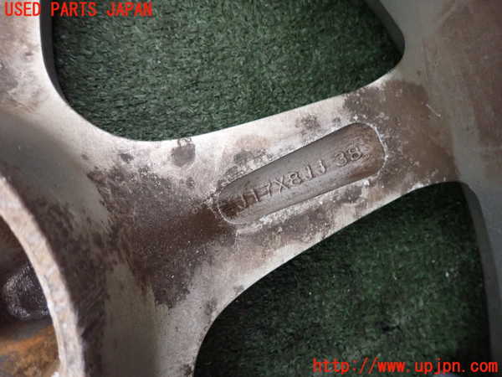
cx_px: 251
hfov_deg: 69.4
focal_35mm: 25
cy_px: 188
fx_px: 363
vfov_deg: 54.9
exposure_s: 1/15
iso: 800
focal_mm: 4.5
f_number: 2
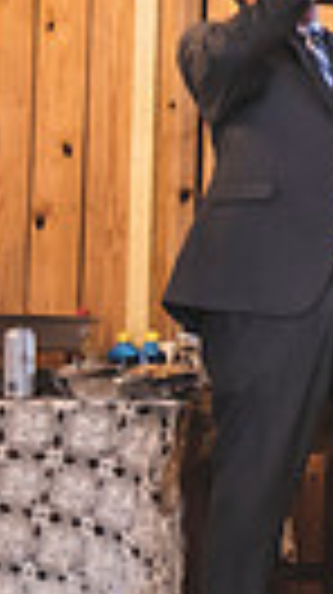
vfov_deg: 9.5
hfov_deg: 4.9
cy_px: 128
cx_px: 1269
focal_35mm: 227
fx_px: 3572
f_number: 2.8
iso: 1000
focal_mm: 48
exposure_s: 1/125
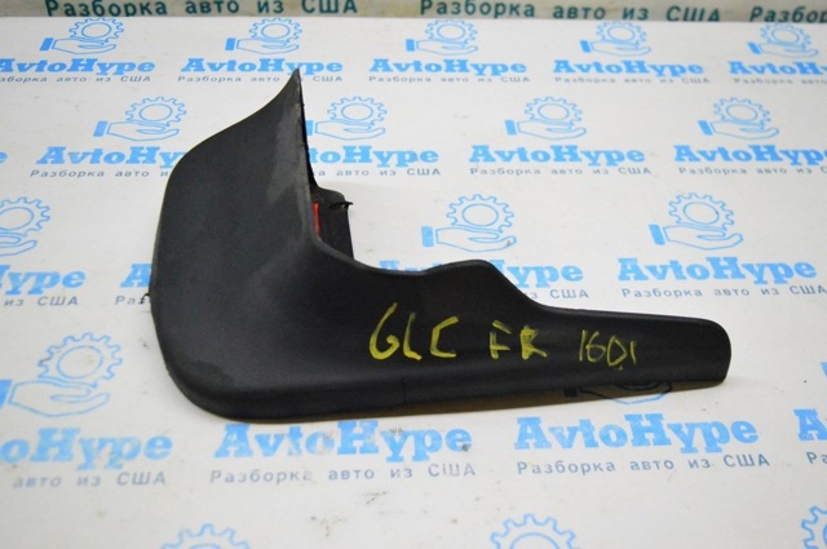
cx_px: 414
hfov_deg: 49.6
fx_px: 895
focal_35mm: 39
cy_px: 274
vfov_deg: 34.1
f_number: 4
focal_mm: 26
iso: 6400
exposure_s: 1/800
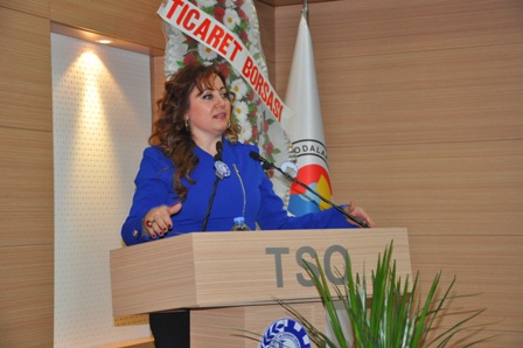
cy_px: 174
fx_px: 1350
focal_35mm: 93
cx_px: 262
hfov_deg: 21.9
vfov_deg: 14.7
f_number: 5.3
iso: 800
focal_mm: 62
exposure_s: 1/60
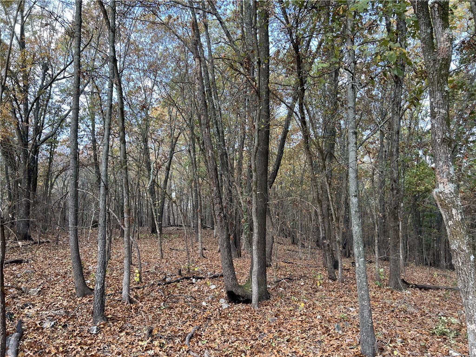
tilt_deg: +5.8
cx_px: 238
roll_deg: +1.7
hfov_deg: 67.3
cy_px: 178
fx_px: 358
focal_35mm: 26
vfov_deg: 53.1
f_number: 1.5
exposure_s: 1/163
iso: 40
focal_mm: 5.7
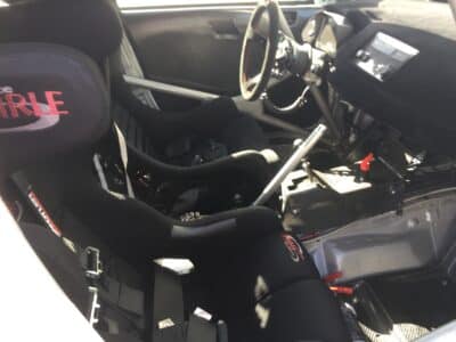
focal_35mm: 29
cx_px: 228
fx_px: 382
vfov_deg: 48.2
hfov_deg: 61.7
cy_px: 171
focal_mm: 4.15
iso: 32
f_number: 2.2
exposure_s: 1/50
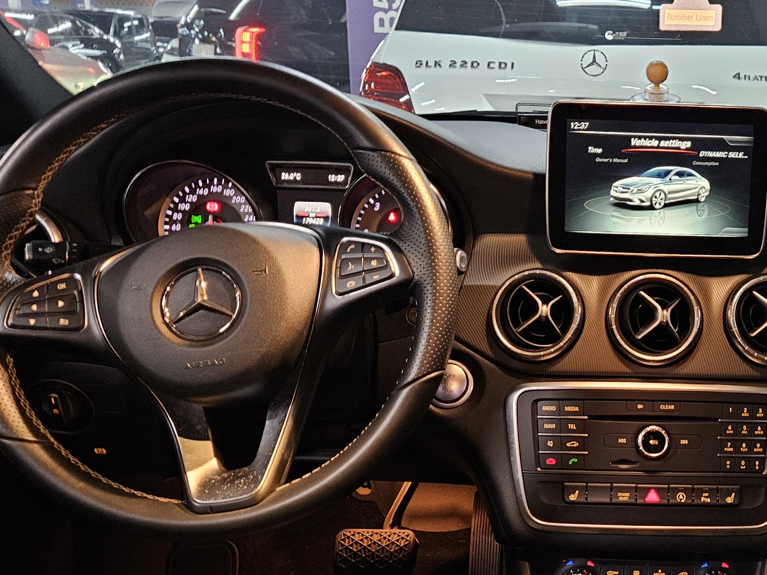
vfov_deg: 32.9
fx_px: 975
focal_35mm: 44
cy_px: 308
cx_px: 627
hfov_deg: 40.9
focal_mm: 5.4
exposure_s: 1/24
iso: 800
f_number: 1.8
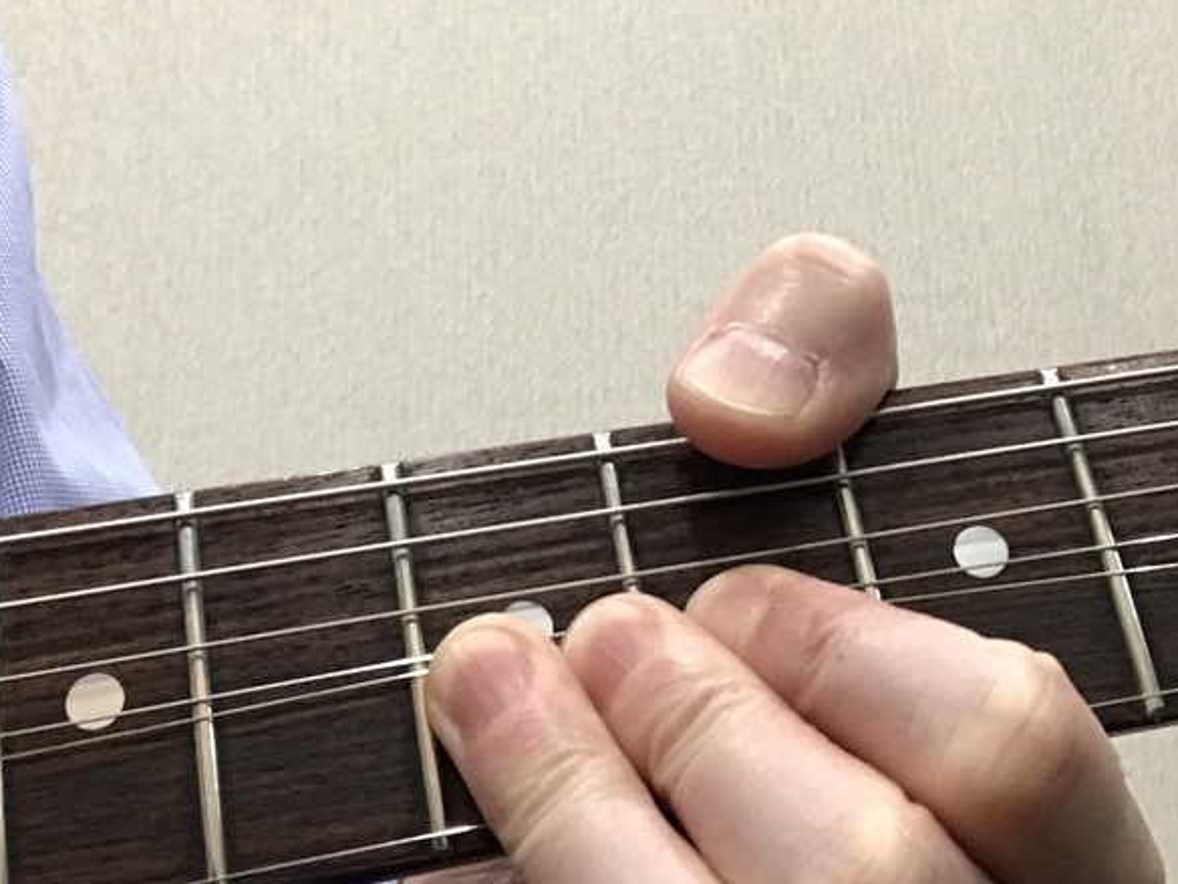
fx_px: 1906
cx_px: 638
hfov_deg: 34.3
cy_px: 370
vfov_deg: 26.1
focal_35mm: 56
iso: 100
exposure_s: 1/30
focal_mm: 2.87
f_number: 2.2
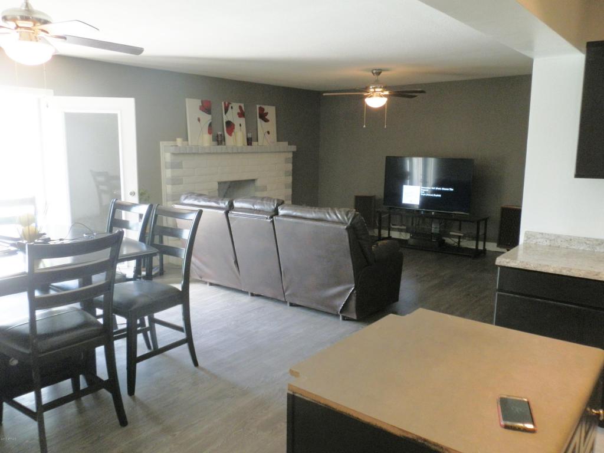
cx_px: 302
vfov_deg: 49.7
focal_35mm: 28
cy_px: 226
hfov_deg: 63.4
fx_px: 489
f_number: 3.1
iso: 160
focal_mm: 5
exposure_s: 1/30
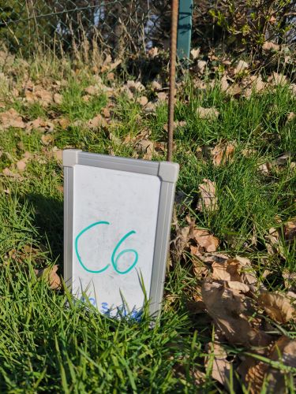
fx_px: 262
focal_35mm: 23
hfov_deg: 58.9
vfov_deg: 73.9
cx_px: 148
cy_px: 197
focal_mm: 6.57
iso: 64
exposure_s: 1/7659
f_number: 1.6
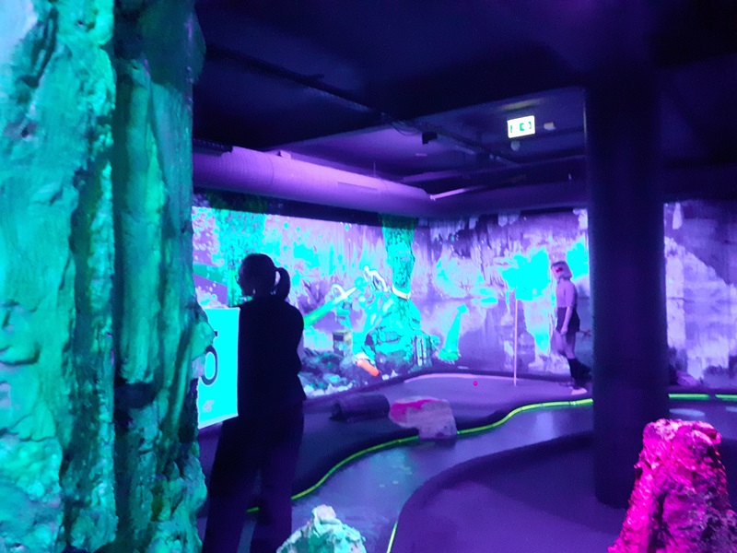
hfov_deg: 65.3
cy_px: 276
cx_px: 368
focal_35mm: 27
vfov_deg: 51.4
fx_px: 575
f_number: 1.9
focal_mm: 3.6
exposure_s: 1/20
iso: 1000
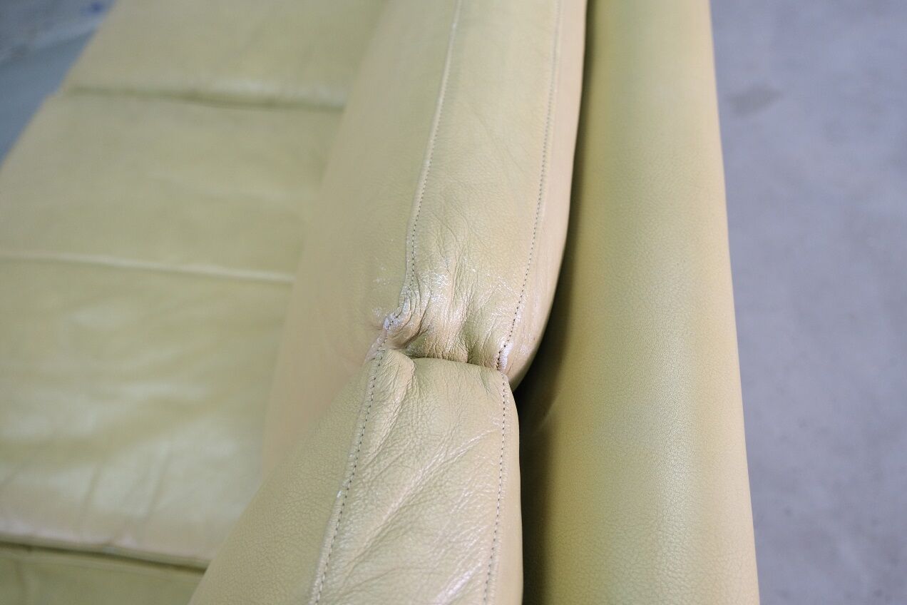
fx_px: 731
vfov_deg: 45.0
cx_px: 454
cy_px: 302
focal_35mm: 29
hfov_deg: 63.7
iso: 1000
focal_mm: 19.2
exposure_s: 1/27
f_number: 4
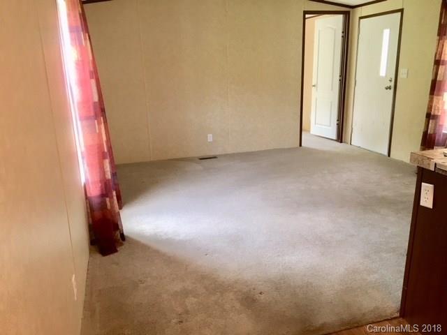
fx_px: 374
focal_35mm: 29
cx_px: 224
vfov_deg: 48.2
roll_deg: +1.2
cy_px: 168
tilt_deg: -15.7
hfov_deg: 61.7
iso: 80
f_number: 2.2
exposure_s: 1/30
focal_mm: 4.15
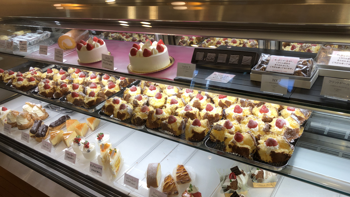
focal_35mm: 31
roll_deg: +7.9
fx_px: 288
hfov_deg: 62.6
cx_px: 175
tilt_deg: -26.6
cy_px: 96
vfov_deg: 37.8
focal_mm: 3.99
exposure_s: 1/120
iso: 50
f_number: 1.8
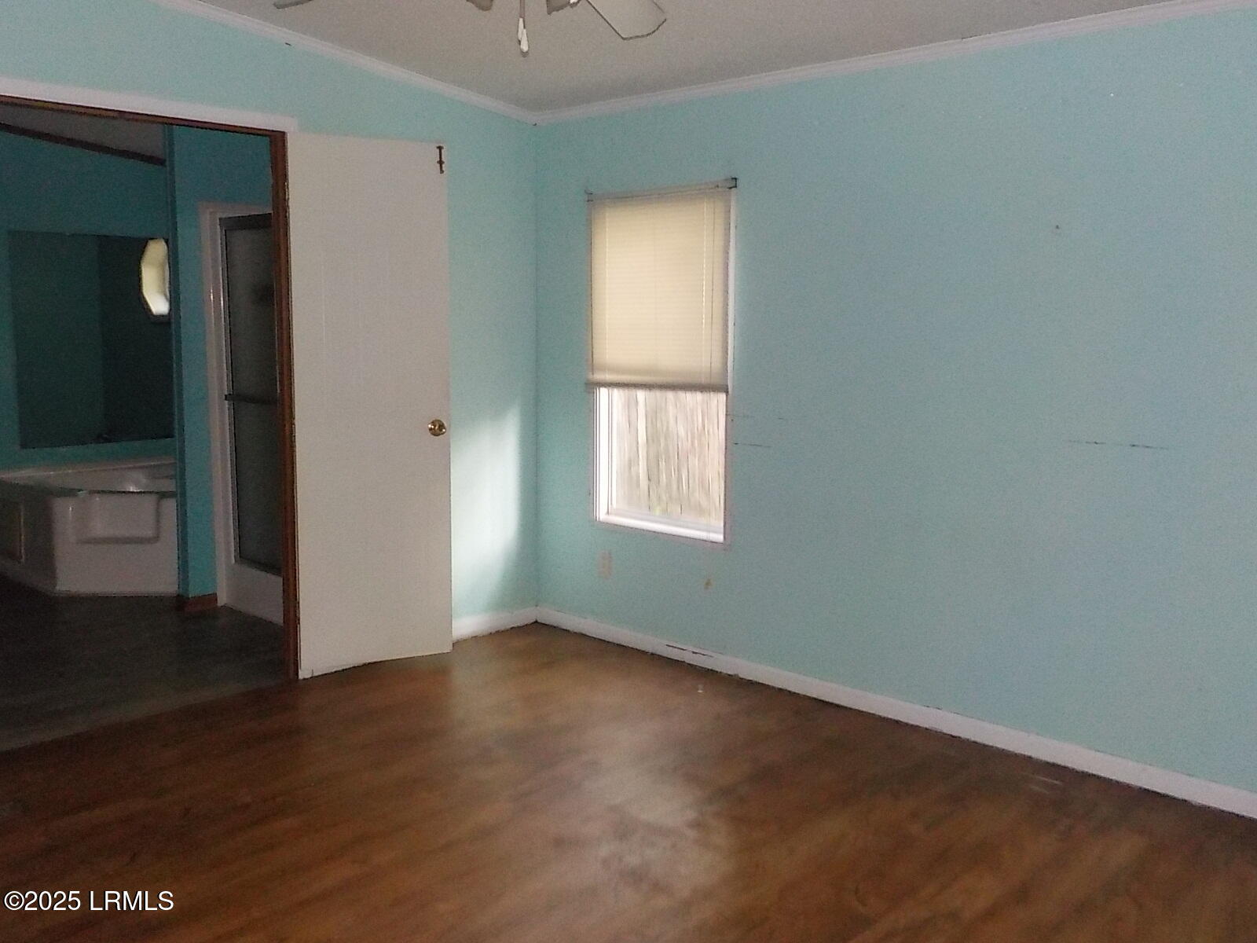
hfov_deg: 60.0
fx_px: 1089
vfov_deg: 46.8
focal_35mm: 30
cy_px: 472
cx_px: 628
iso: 800
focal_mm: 4.1
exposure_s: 1/13
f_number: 3.3
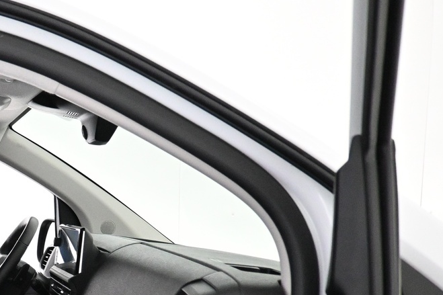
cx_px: -63
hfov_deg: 29.9
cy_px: 309
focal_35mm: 59
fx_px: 726
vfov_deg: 22.0
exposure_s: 1/100
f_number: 3.5
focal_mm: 16
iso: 4000
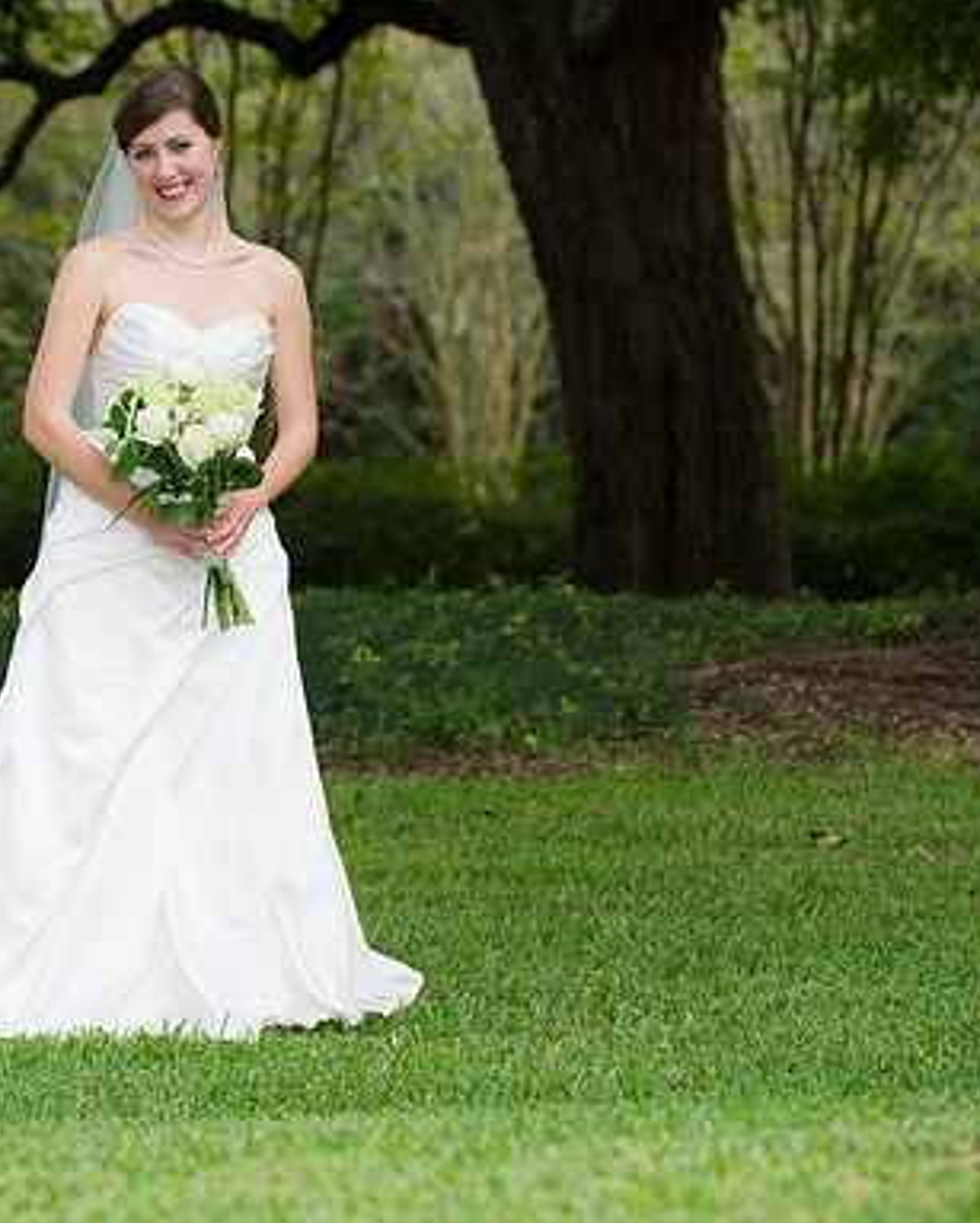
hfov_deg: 10.3
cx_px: 160
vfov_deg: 12.9
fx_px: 5396
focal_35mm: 149
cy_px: 613
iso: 400
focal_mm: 105
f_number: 3.5
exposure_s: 1/250
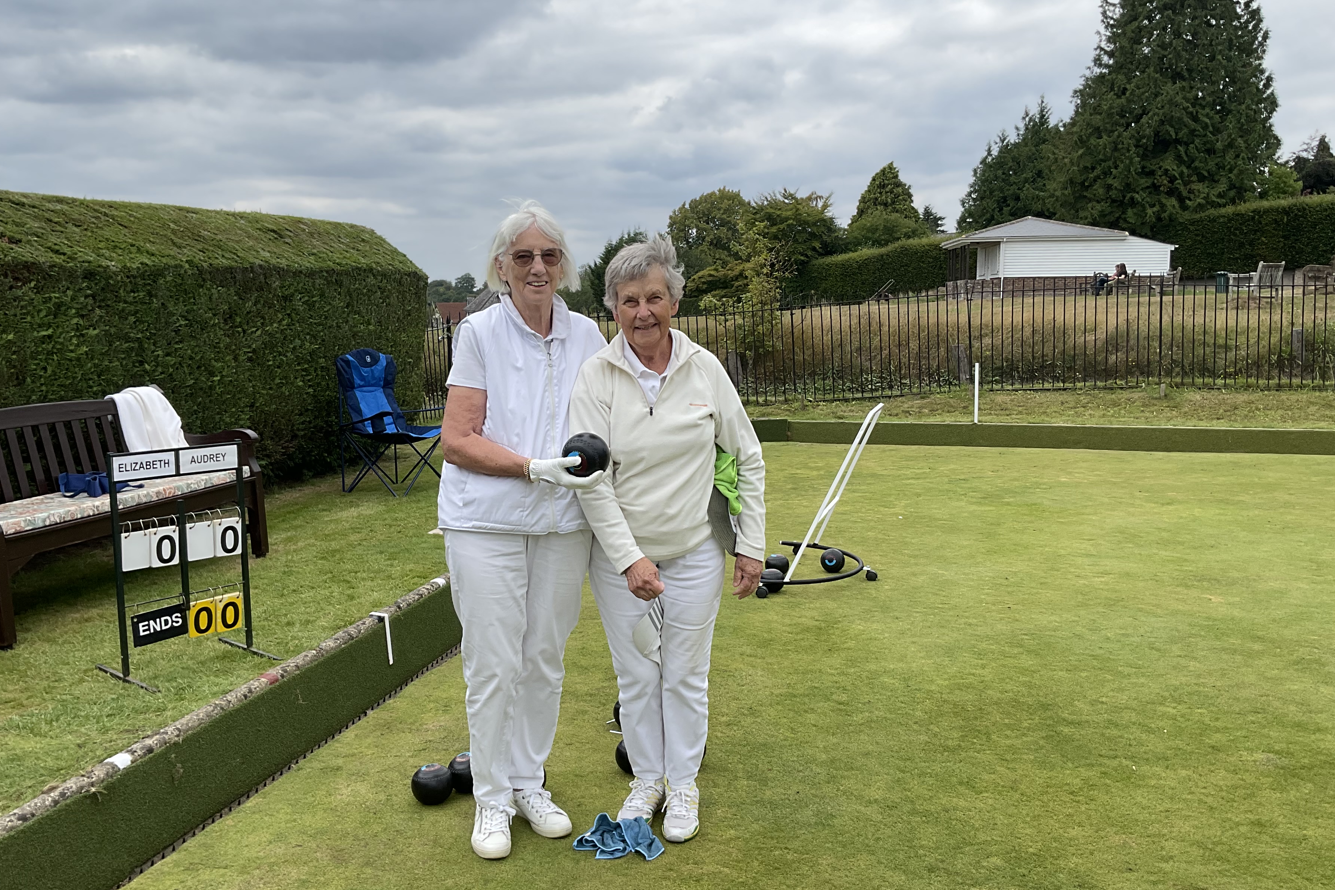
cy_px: 469
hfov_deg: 55.8
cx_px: 640
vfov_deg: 38.9
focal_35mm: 34
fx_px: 1261
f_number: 1.8
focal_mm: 3
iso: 16
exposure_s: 1/1098
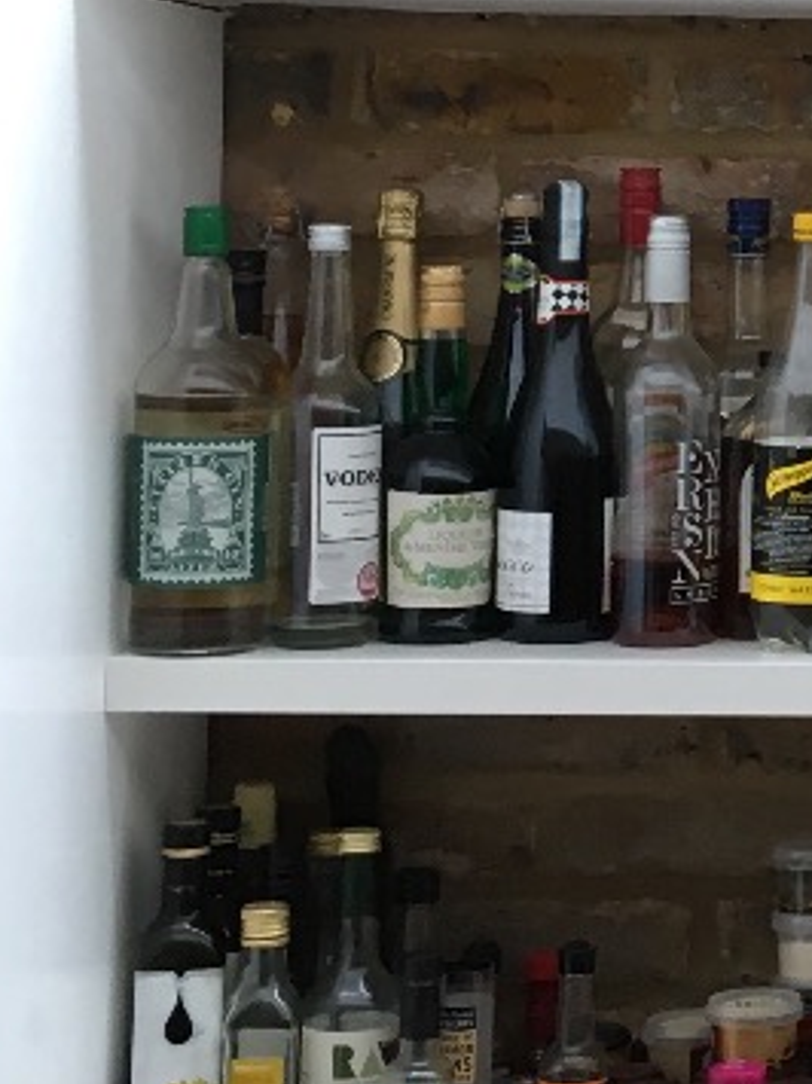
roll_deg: -0.8
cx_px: 1334
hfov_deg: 13.8
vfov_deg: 19.8
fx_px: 3067
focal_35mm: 98
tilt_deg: +0.8
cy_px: 168
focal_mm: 4.15
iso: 64
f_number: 2.2
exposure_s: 1/33
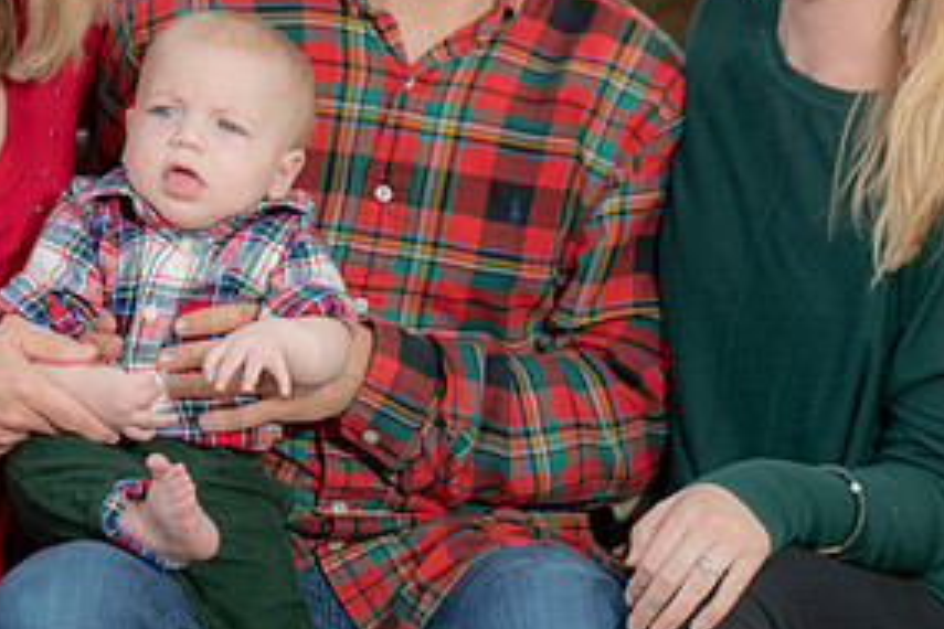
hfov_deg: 10.7
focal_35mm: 193
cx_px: 374
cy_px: 167
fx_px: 5060
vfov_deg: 7.1
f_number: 5.6
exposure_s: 1/200
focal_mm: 95
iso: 320
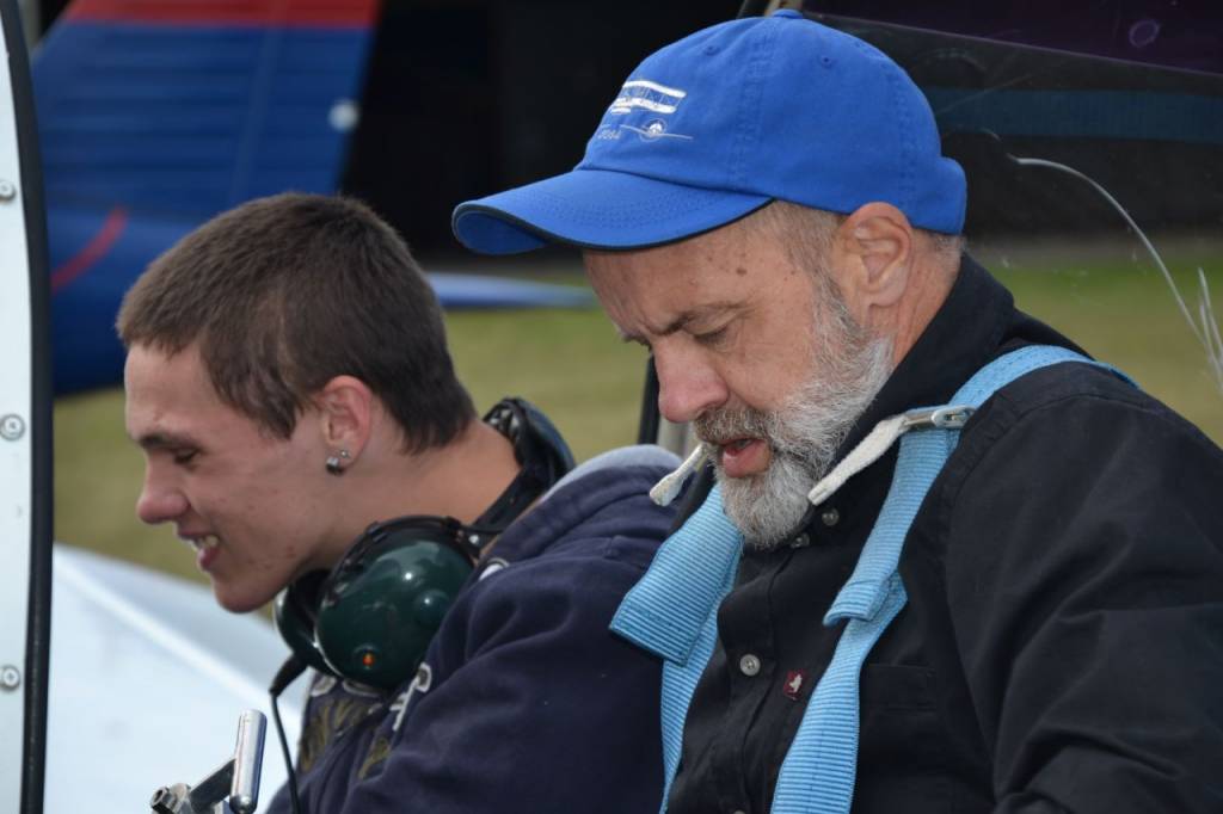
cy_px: 407
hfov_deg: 13.0
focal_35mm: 158
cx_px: 612
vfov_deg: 8.7
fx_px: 5349
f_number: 5.6
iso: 100
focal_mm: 105
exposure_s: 1/160
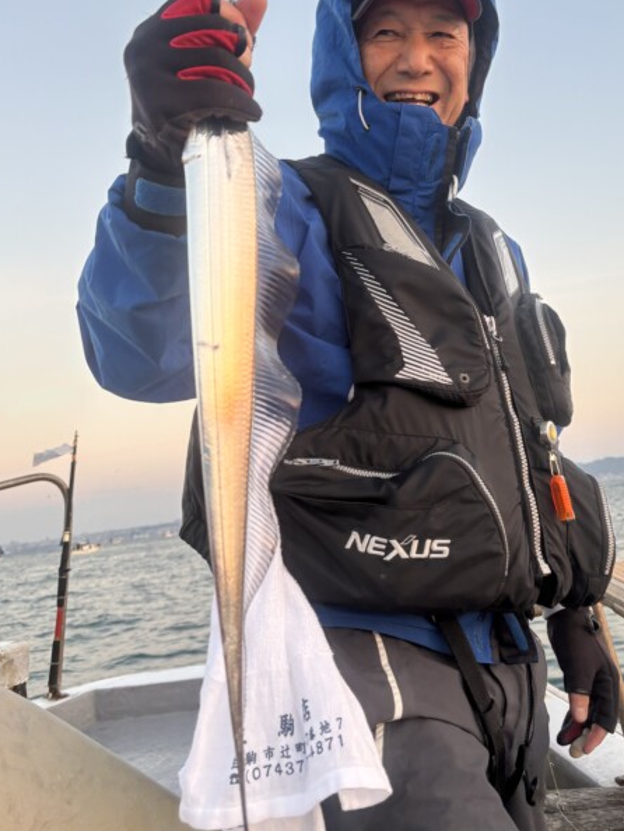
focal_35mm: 35
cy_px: 309
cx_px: 376
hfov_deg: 40.5
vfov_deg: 52.0
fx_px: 841
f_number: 1.6
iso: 64
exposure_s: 1/121
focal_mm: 5.96
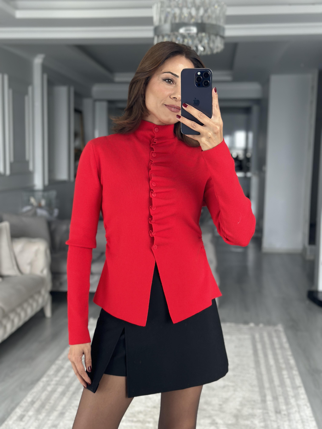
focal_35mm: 48
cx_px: 161
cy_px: 214
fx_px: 595
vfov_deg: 39.7
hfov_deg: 30.3
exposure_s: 1/112
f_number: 1.78
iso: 125
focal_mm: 6.86
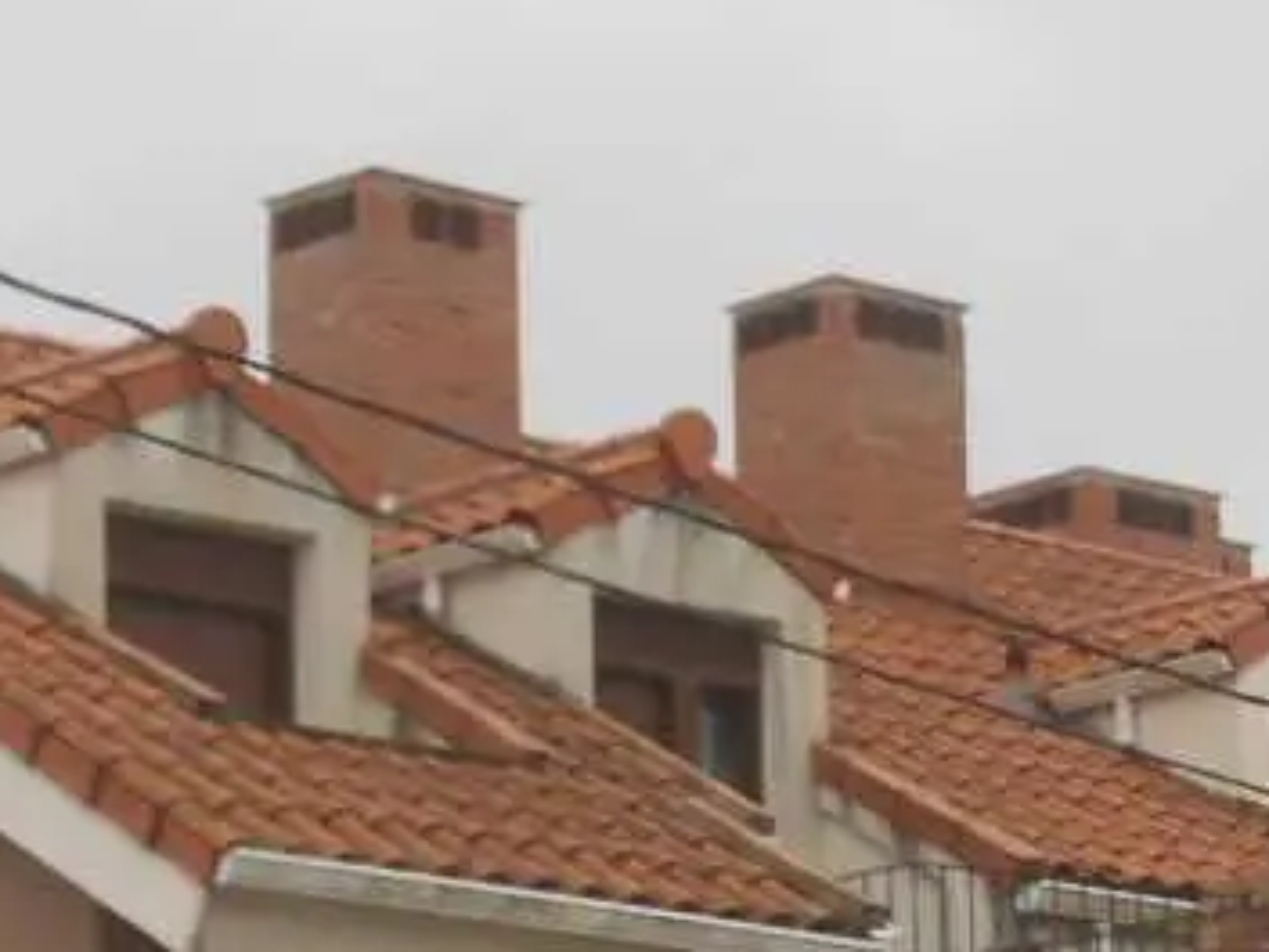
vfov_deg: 7.3
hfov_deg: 9.8
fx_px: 7332
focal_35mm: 200
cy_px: 1298
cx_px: 1352
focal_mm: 7.7
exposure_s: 1/250
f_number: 4.2
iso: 160
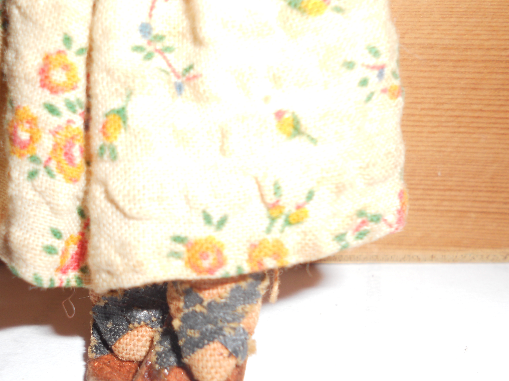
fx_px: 647
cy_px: 226
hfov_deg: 42.4
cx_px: 174
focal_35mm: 44
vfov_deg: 32.8
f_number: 8.8
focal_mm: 5.8
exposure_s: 1/25
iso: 80
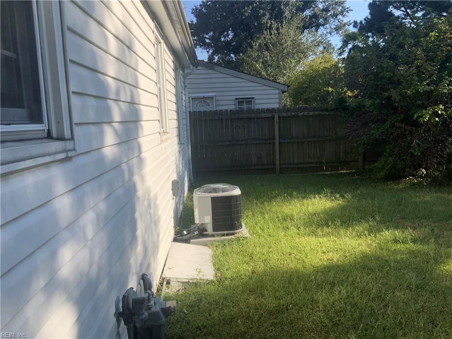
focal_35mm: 29
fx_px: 379
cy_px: 170
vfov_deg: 48.2
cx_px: 226
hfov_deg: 61.7
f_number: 1.8
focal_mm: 3
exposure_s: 1/1098
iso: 16
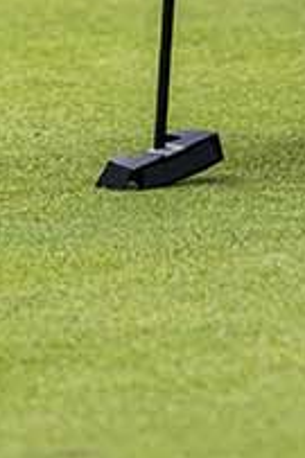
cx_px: 244
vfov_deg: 0.7
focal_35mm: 2838
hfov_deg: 0.5
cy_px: -384
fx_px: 36125
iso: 1100
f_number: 3.5
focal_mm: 400
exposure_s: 1/4000
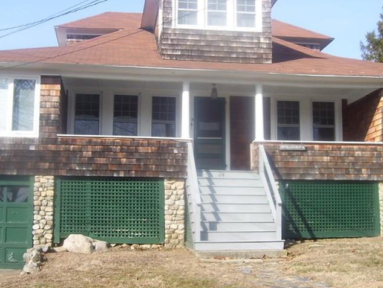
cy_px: 139
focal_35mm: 58
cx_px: 197
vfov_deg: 25.3
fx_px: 643
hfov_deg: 33.2
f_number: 4.8
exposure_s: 1/400
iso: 80
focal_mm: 6
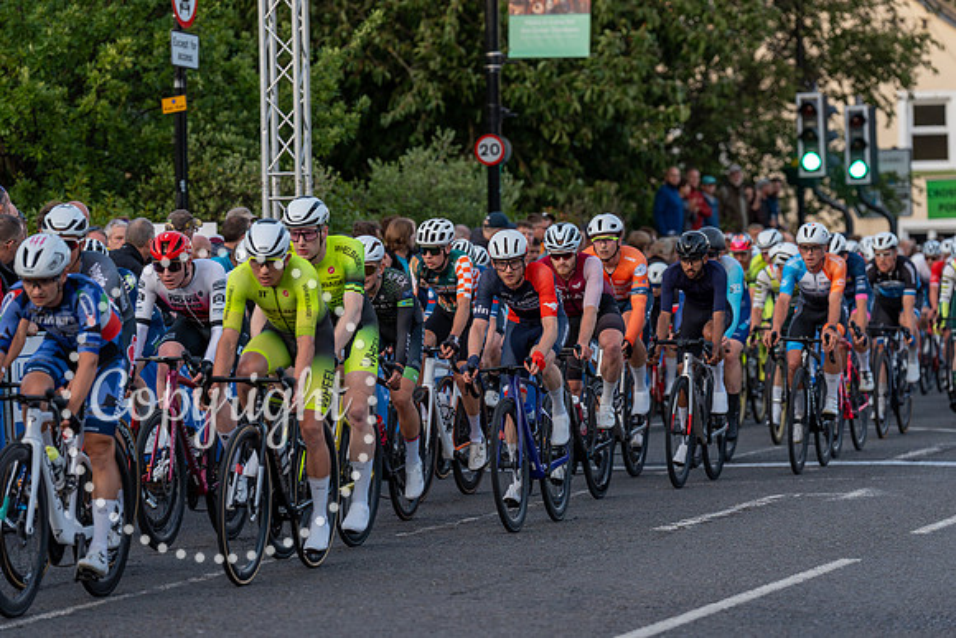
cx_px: 478
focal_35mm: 151
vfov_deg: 9.1
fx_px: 4006
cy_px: 319
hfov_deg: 13.6
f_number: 3.5
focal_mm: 144
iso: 1000
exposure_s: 1/800
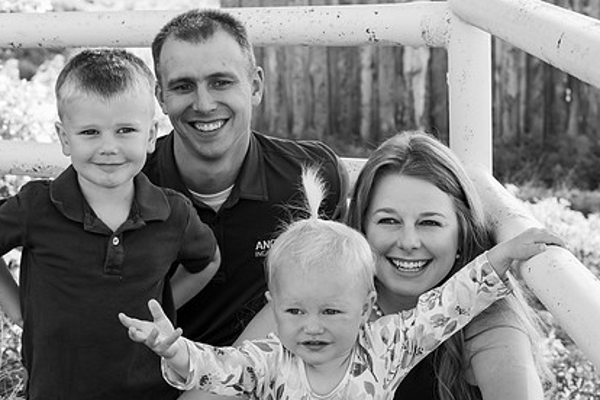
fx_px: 1867
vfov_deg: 12.2
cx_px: 236
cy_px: 256
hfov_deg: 18.2
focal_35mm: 112
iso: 800
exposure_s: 1/160
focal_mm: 80
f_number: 10
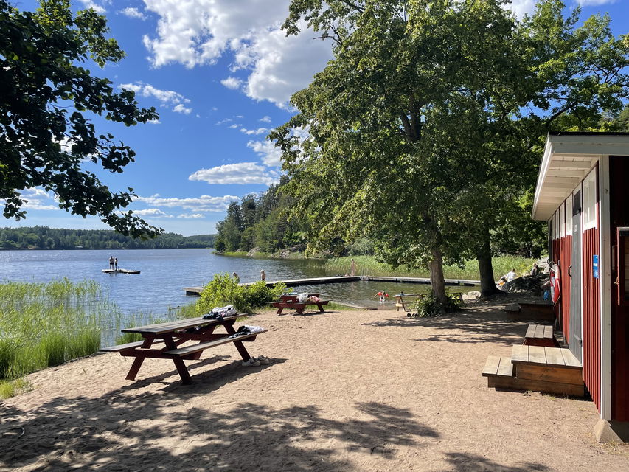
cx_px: 314
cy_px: 236
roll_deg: +0.3
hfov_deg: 67.3
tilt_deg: +1.7
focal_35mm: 26
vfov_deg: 53.1
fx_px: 473
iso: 32
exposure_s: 1/3509
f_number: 1.6
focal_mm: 4.2
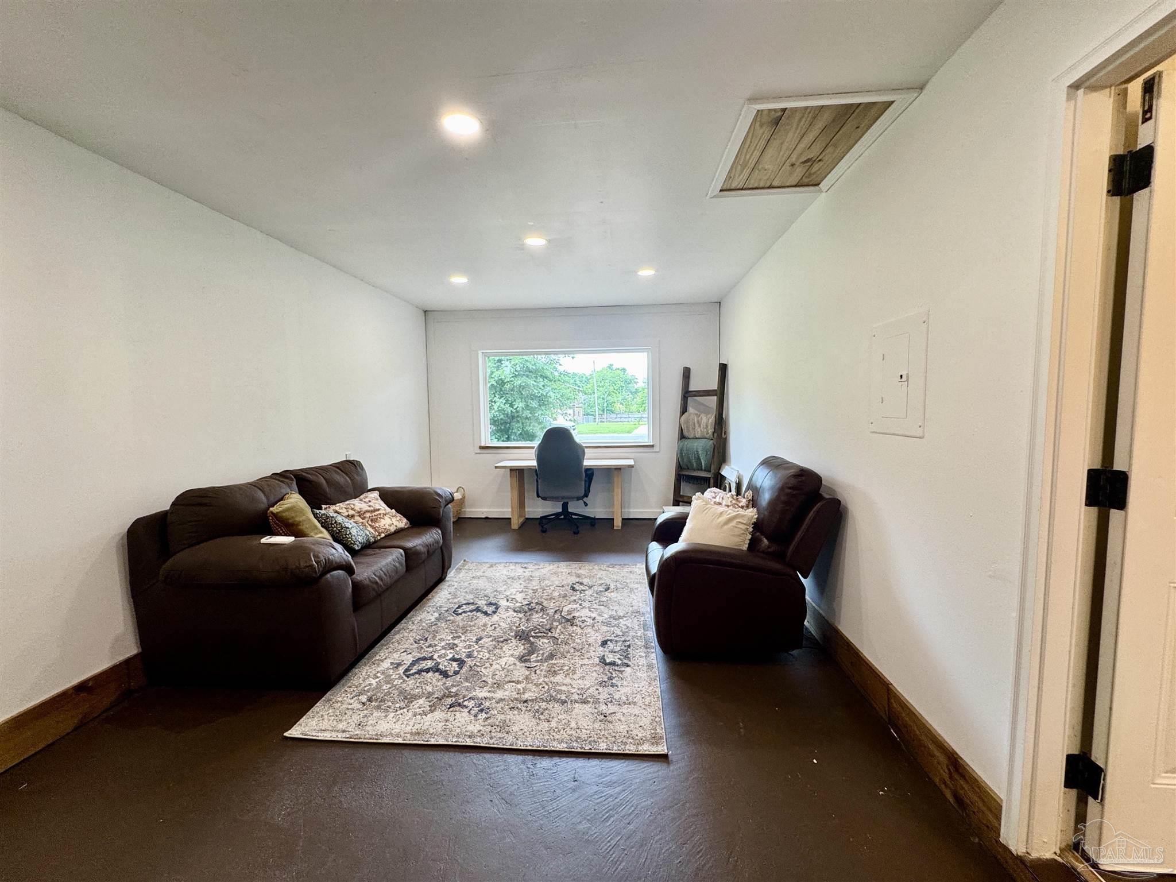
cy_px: 441
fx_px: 476
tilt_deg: -5.0
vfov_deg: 85.7
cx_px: 588
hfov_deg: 102.1
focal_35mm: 14
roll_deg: +0.3
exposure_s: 1/120
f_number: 2.2
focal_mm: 2.22
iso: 125
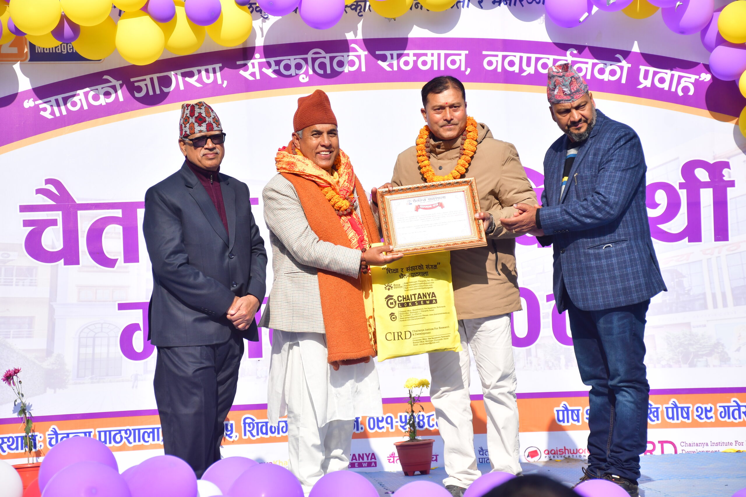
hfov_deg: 17.1
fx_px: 2487
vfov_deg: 11.4
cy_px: 248
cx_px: 373
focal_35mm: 120
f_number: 5.6
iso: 320
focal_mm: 80
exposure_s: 1/1000
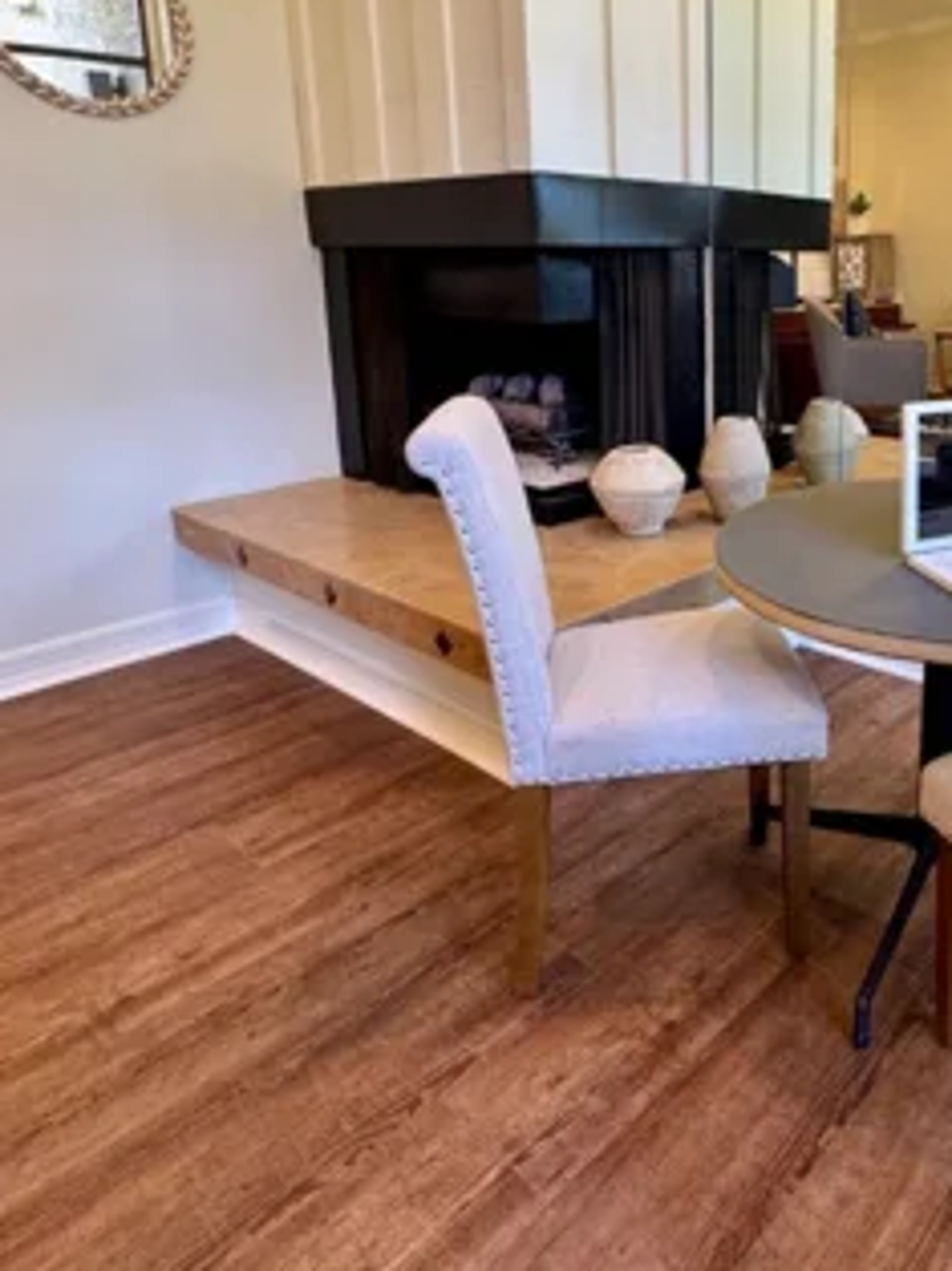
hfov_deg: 51.2
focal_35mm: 25
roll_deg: +0.9
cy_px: 465
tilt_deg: -13.0
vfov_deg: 68.2
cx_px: 770
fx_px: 918
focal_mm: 2.22
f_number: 2.2
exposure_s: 1/120
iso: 320
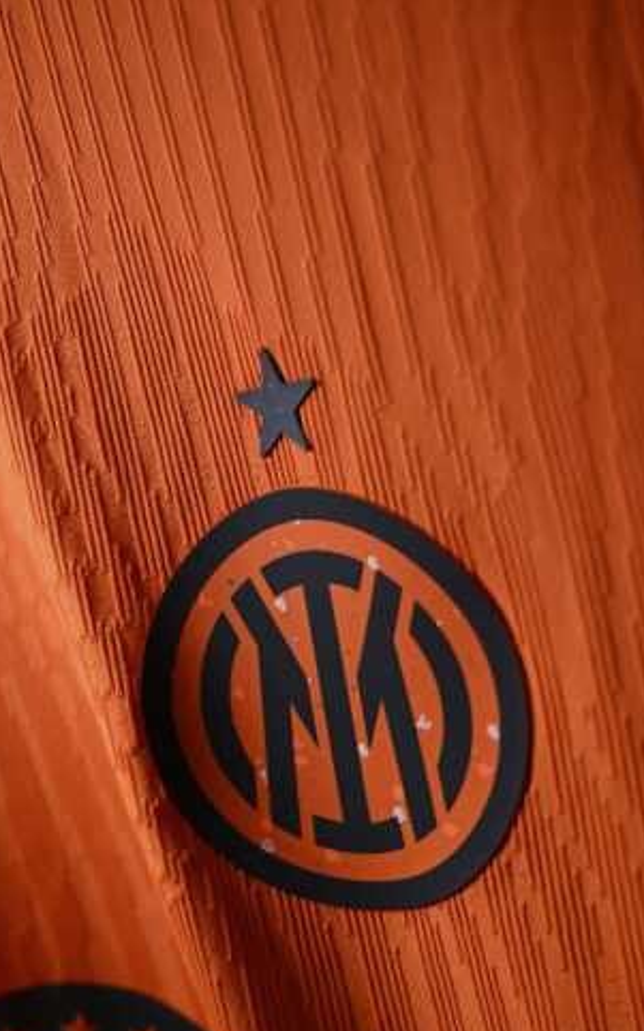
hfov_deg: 24.8
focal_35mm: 52
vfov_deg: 38.4
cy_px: 690
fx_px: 1461
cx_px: 351
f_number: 3.2
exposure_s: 1/640
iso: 400
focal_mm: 24
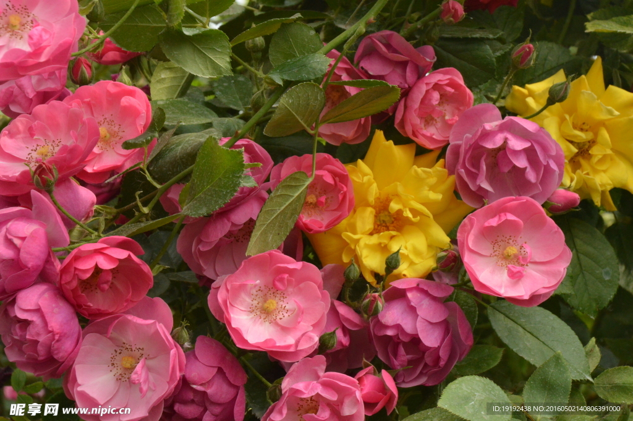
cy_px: 210
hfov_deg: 13.7
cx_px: 316
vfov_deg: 9.1
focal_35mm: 150
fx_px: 2635
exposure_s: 1/250
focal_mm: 100
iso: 1800
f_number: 18
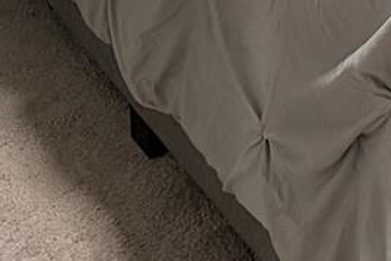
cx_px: 490
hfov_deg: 13.3
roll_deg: +2.1
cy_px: -503
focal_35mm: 149
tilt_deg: -9.5
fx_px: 1619
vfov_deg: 8.0
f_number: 1.78
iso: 640
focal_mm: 6.76
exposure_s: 1/60
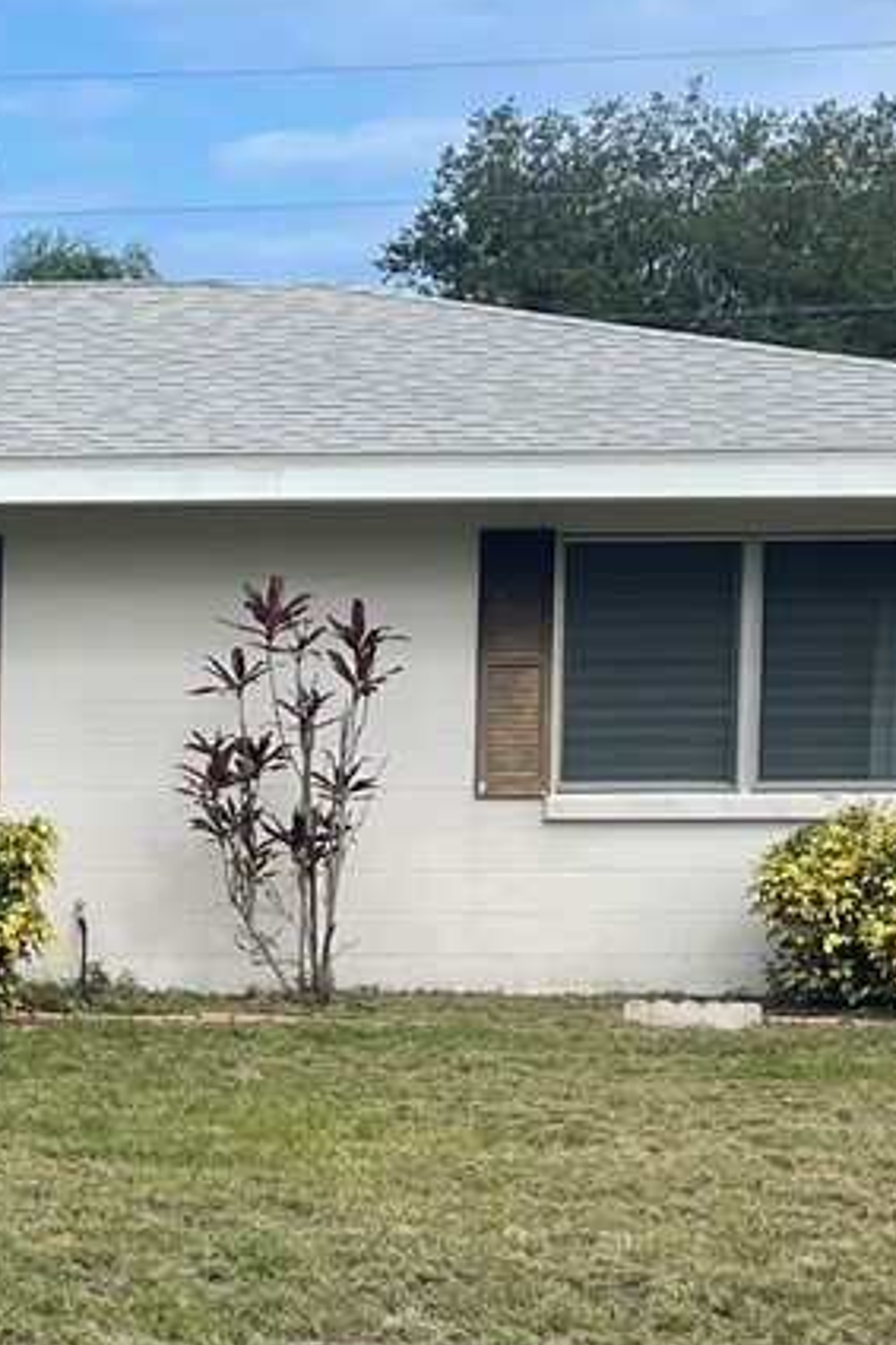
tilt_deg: -4.6
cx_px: -880
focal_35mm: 98
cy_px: 902
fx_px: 3661
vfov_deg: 20.7
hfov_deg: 12.4
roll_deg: +0.1
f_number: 1.6
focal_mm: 5.1
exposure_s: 1/2924
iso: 32
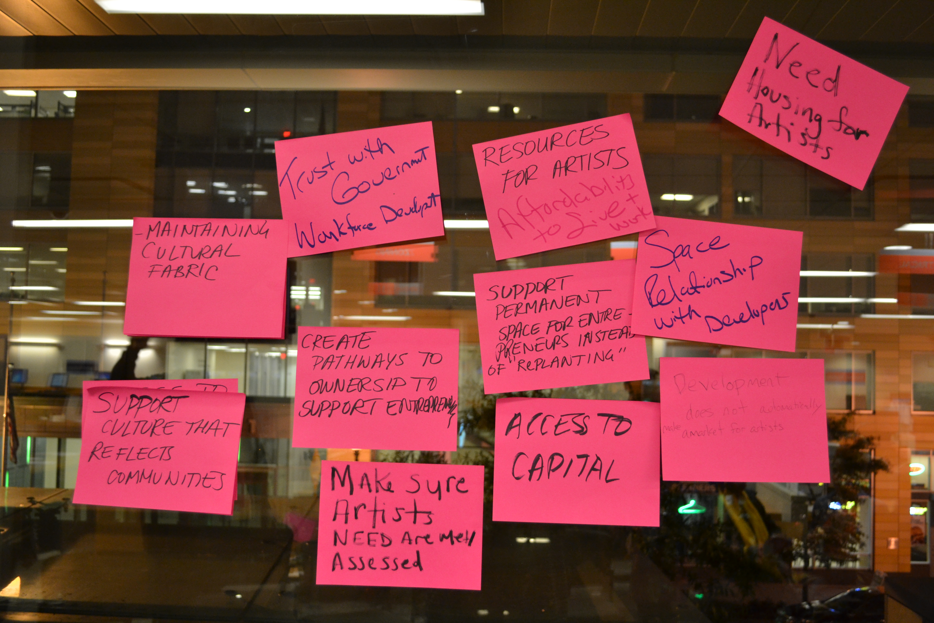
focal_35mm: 36
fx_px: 934
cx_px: 467
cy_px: 312
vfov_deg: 36.9
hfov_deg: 53.1
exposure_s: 1/30
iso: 800
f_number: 4
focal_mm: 24
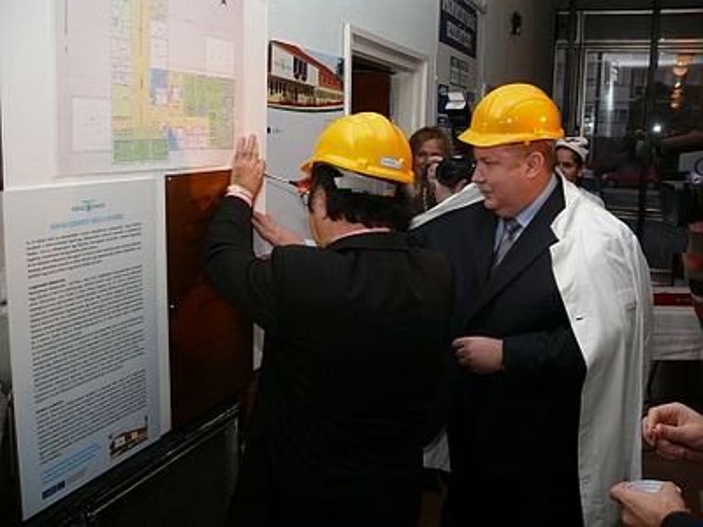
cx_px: 352
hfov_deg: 52.6
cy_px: 264
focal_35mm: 35
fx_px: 711
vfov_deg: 40.7
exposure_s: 1/30
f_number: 2.8
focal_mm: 7.5
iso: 100
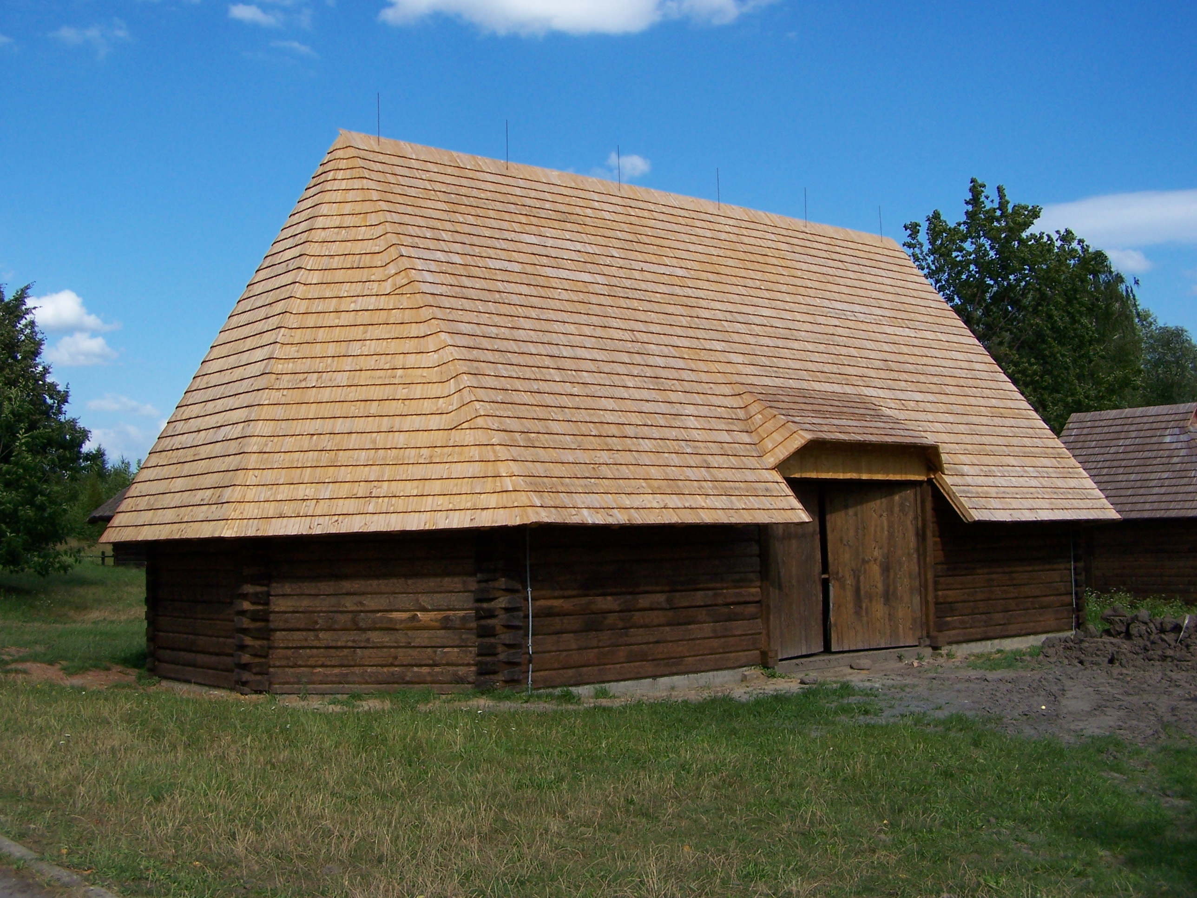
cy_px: 449
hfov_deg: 49.0
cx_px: 598
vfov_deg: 37.7
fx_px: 1314
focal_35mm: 38
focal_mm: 6.3
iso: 100
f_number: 4
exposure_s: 1/1250
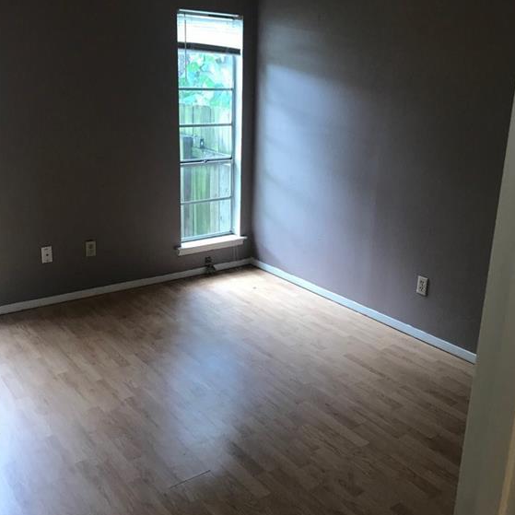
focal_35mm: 34
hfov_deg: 48.5
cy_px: 249
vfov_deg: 48.4
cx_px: 259
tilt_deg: -14.1
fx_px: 572
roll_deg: -2.0
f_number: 1.8
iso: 40
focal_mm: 3.99
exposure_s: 1/24
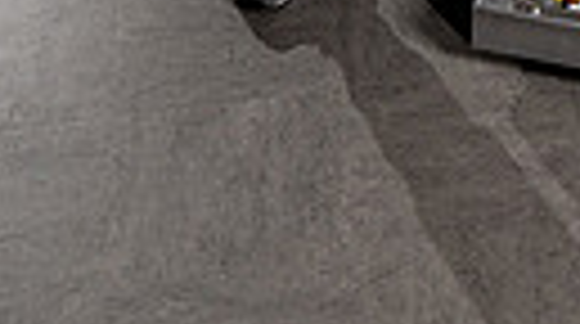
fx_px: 1689
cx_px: 661
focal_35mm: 110
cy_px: -464
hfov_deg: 18.6
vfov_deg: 9.6
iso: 500
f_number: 6.3
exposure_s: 1/250
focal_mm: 30
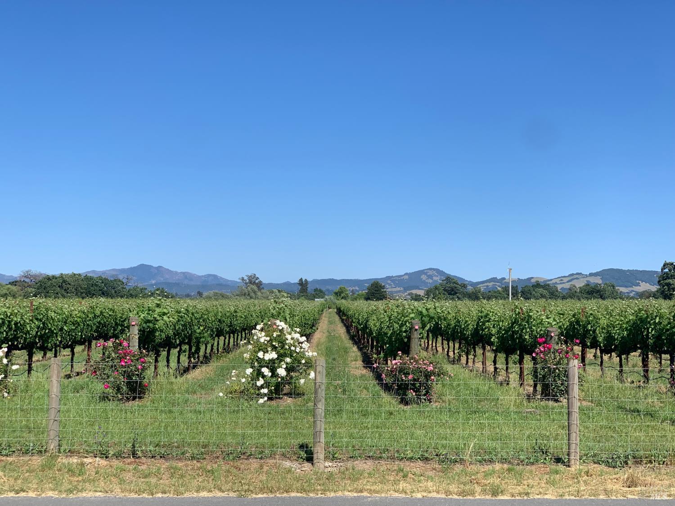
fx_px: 1014
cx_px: 338
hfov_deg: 36.8
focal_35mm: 52
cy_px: 253
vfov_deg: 28.0
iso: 16
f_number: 2.4
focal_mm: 6
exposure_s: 1/1370
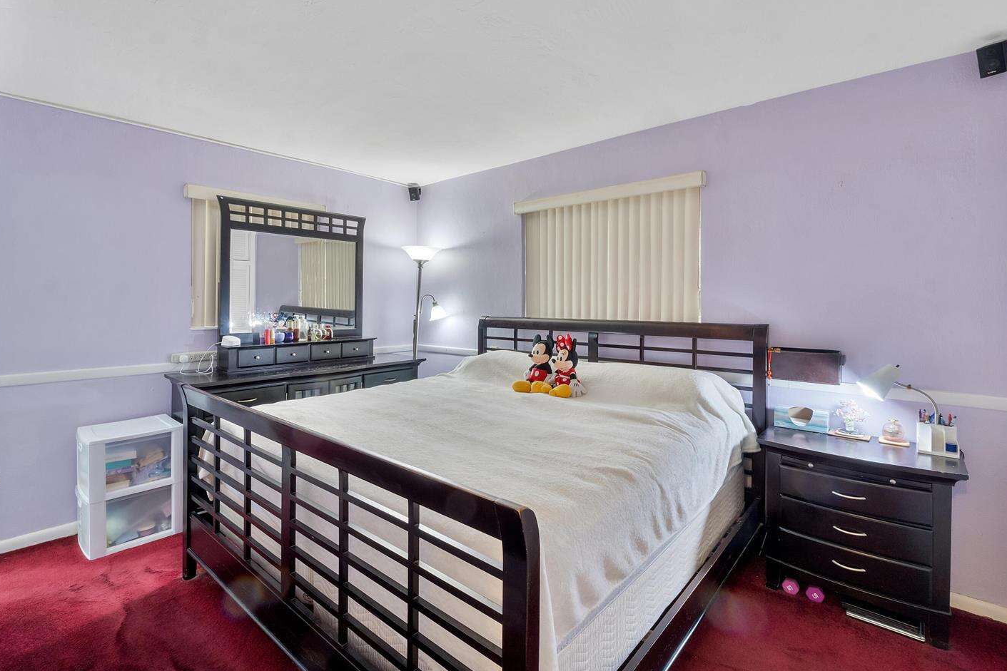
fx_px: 476
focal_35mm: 17
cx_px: 492
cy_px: 299
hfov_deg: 93.3
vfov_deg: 70.2
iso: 160
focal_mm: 10
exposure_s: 1/2
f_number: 11
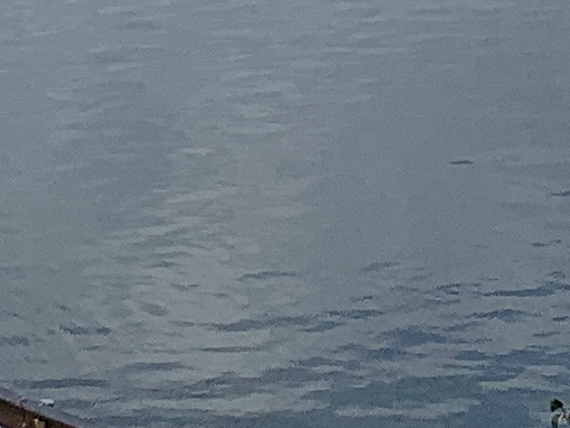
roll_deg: +0.6
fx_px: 3393
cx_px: 339
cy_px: -987
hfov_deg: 9.6
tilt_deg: +3.1
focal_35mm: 206
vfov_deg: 6.4
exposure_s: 1/3937
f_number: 1.8
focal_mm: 4.25
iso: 25
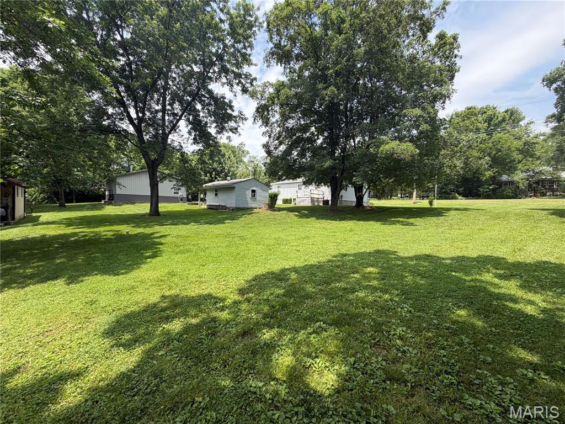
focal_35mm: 14
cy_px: 212
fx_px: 229
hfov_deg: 102.1
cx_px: 282
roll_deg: -1.7
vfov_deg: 85.7
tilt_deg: -2.9
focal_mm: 2.22
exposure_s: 1/522
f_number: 2.2
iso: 40
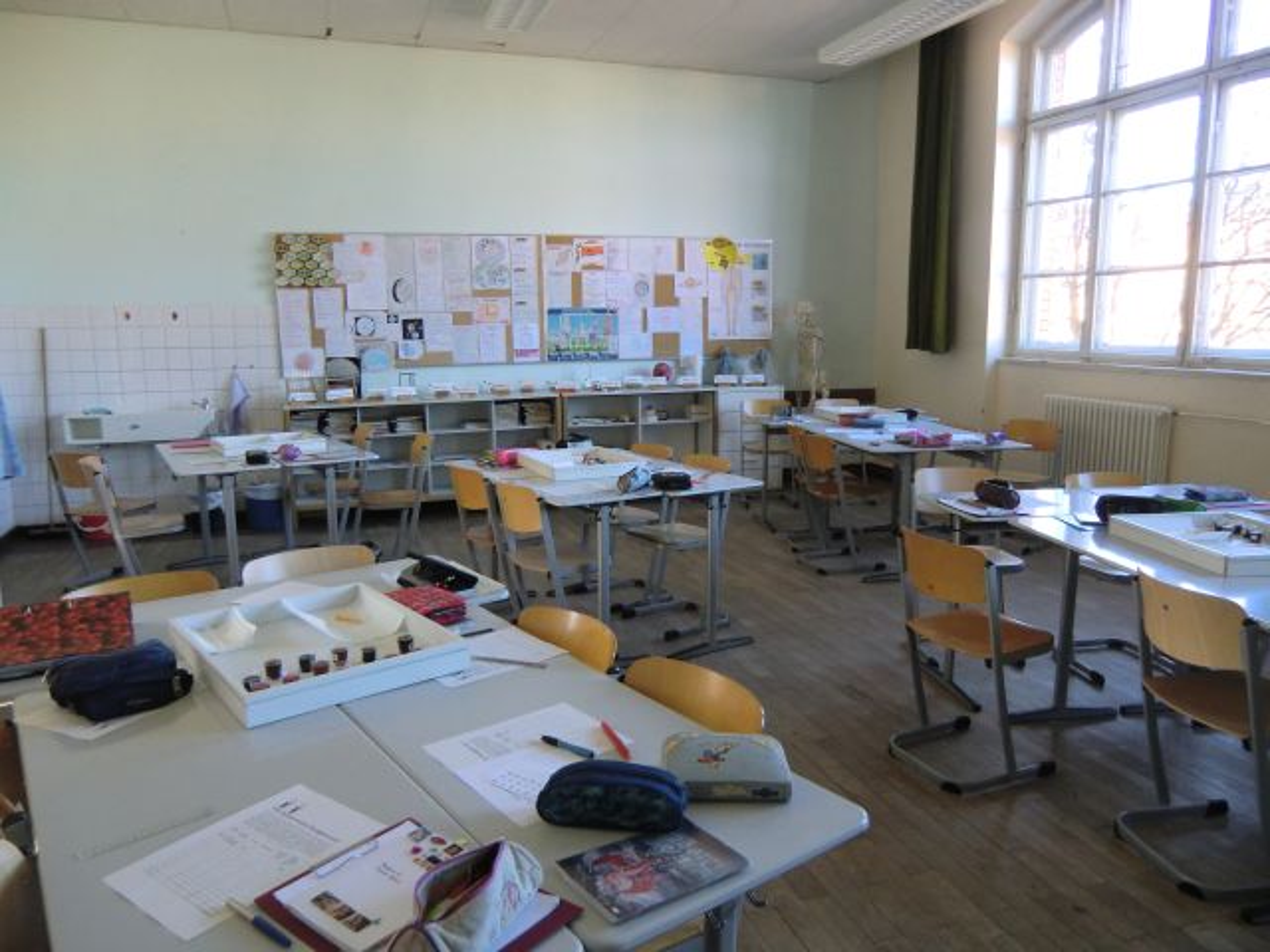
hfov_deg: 71.6
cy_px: 476
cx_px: 635
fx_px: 881
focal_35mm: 24
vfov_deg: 56.8
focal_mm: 4.3
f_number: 3.2
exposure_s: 1/60
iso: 250
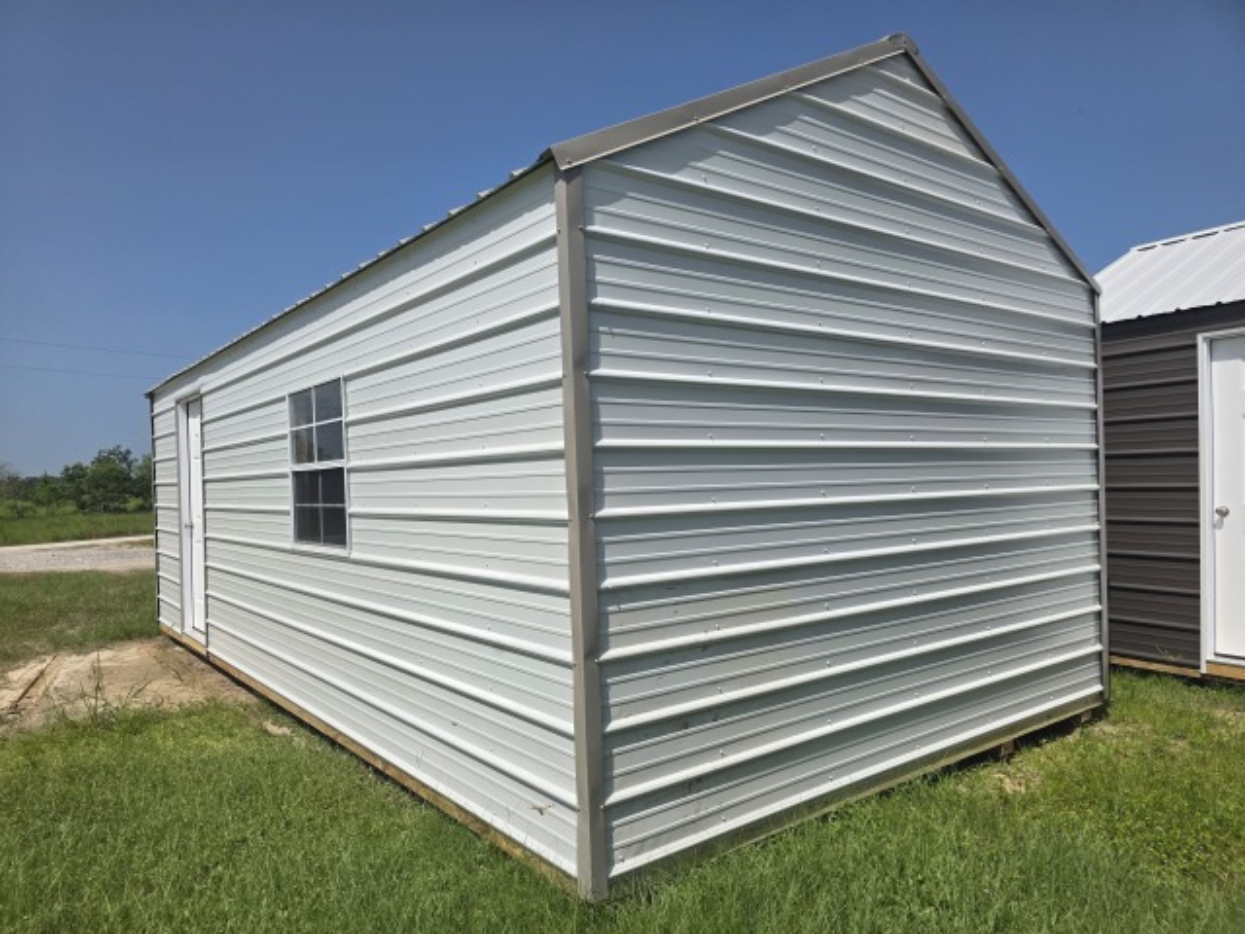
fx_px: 827
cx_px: 622
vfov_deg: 58.9
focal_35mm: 23
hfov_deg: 73.9
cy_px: 467
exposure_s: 1/7944
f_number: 1.7
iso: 50
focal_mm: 6.3
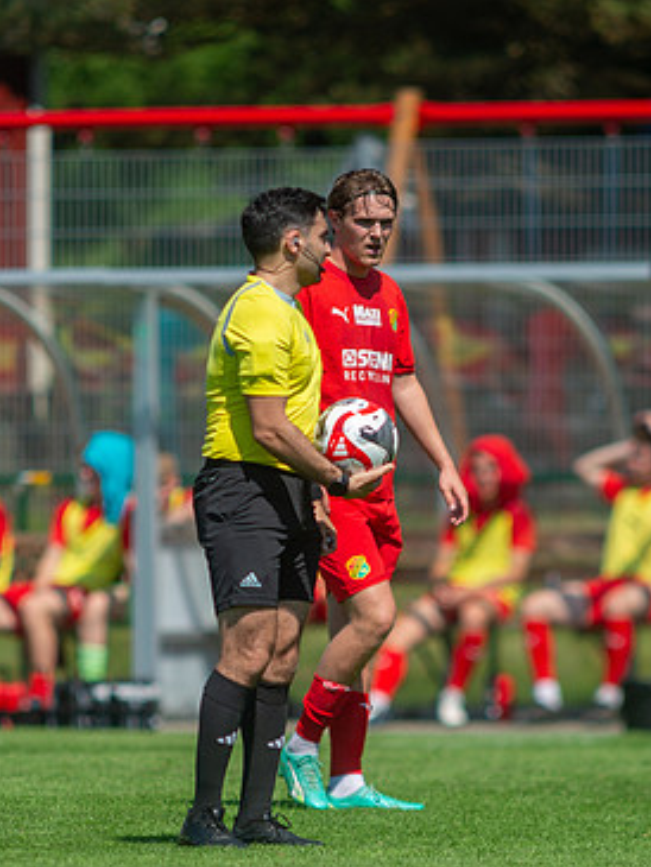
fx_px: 19246
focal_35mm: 768
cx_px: 278
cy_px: 534
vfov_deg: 2.6
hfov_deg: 1.9
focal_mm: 420
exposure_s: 1/2000
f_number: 4
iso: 200
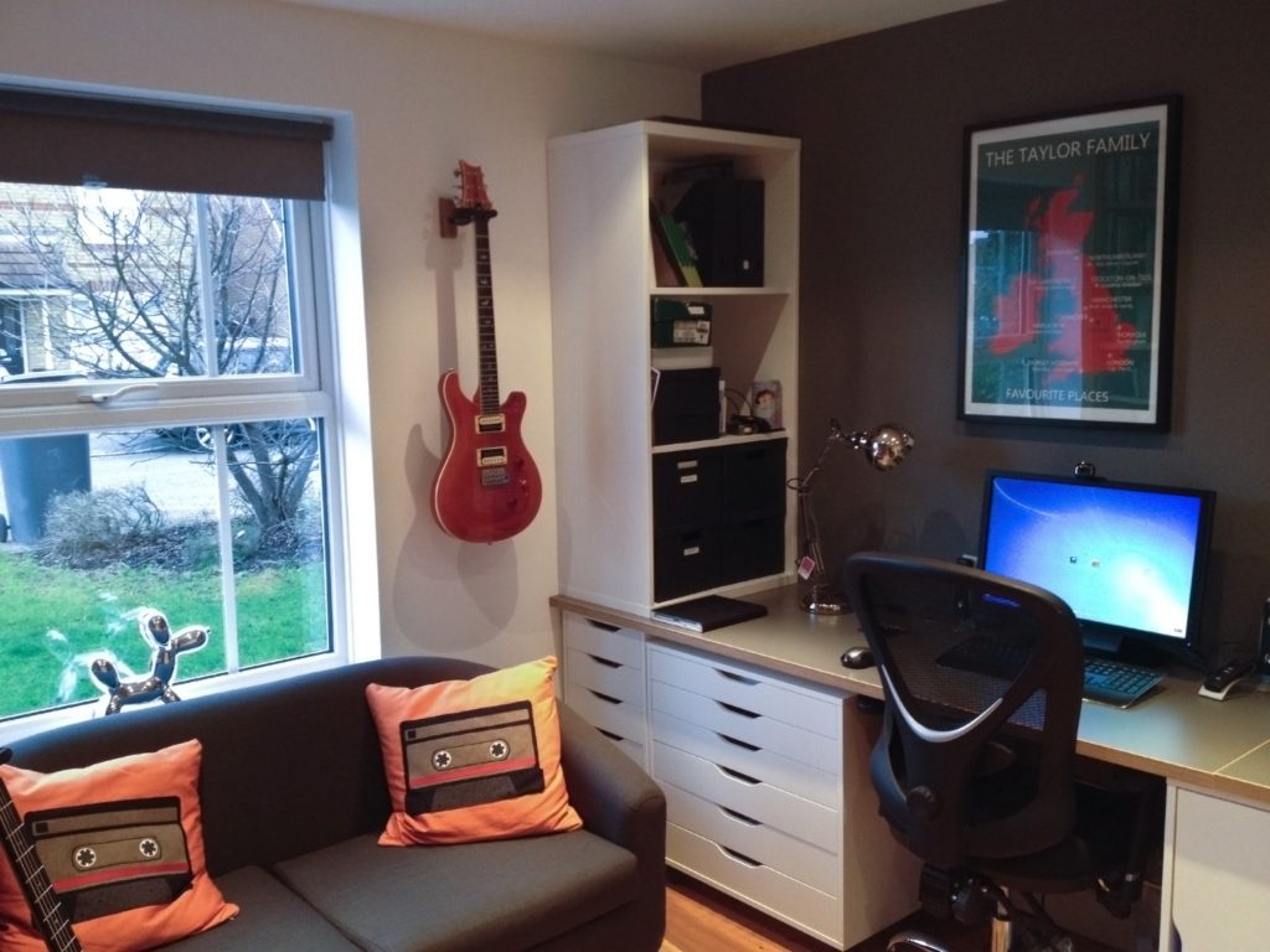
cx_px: 635
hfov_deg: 52.6
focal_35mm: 35
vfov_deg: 40.7
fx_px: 1284
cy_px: 476
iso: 125
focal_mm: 4.28
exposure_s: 1/20
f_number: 2.4
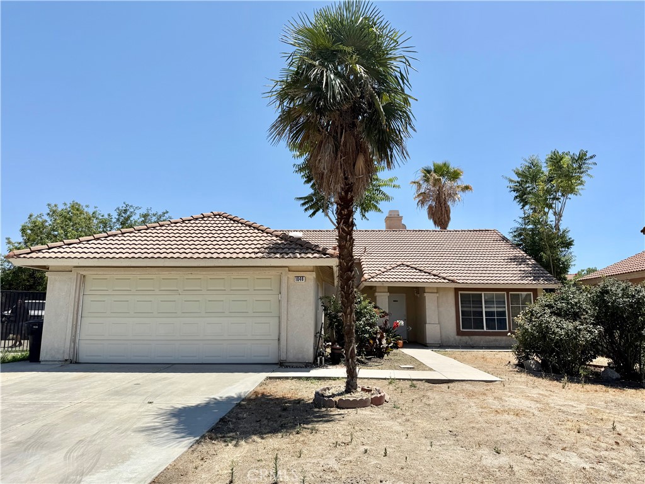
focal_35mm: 24
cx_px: 322
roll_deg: +0.3
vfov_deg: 56.8
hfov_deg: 71.6
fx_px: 447
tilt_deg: +9.1
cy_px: 242
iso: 80
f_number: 1.78
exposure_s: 1/5714
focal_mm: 6.76
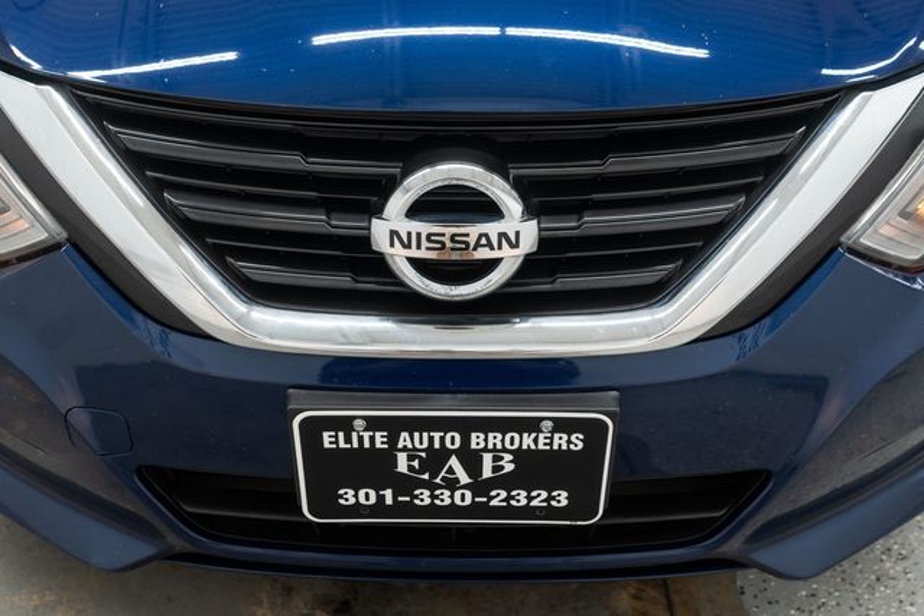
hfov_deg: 46.4
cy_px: 308
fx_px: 1078
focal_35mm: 42
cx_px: 462
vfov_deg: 31.9
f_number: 3.2
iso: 500
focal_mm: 28
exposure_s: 1/60
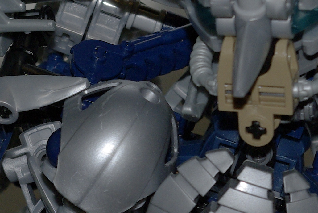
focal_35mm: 310
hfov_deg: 6.6
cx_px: 94
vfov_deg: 4.4
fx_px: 2740
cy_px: 156
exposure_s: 1/60
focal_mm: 55
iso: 400
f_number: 8
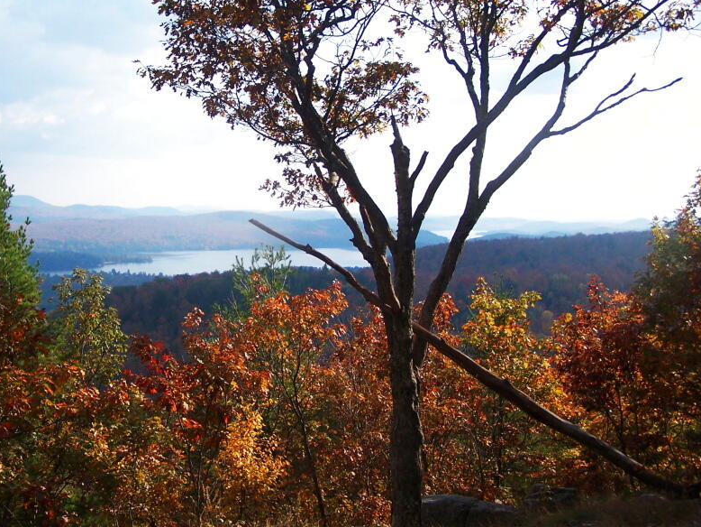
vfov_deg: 29.0
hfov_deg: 38.0
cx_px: 269
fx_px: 1013
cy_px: 209
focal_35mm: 50
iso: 80
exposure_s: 1/1000
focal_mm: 6.3
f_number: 2.8
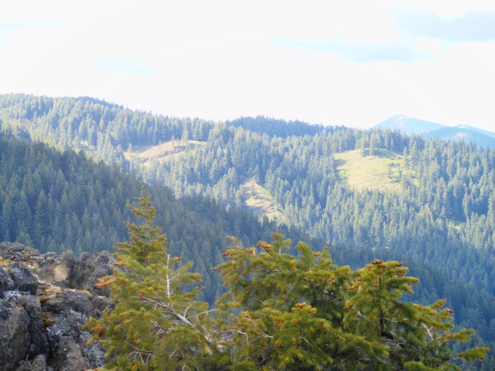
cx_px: 248
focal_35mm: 146
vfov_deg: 10.2
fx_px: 2088
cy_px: 186
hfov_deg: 13.5
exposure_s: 1/80
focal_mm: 26.1
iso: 80
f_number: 5.2
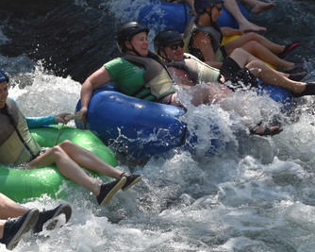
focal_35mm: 135
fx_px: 1258
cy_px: 99
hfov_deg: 14.2
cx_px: 83
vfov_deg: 11.4
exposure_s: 1/1250
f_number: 5.6
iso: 400
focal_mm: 50
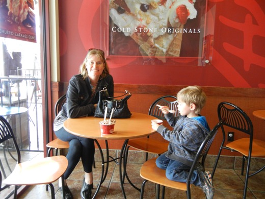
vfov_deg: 46.8
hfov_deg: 60.0
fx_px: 230
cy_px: 100
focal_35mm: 30
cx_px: 132
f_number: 3.5
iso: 400
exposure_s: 1/17
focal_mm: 5.4
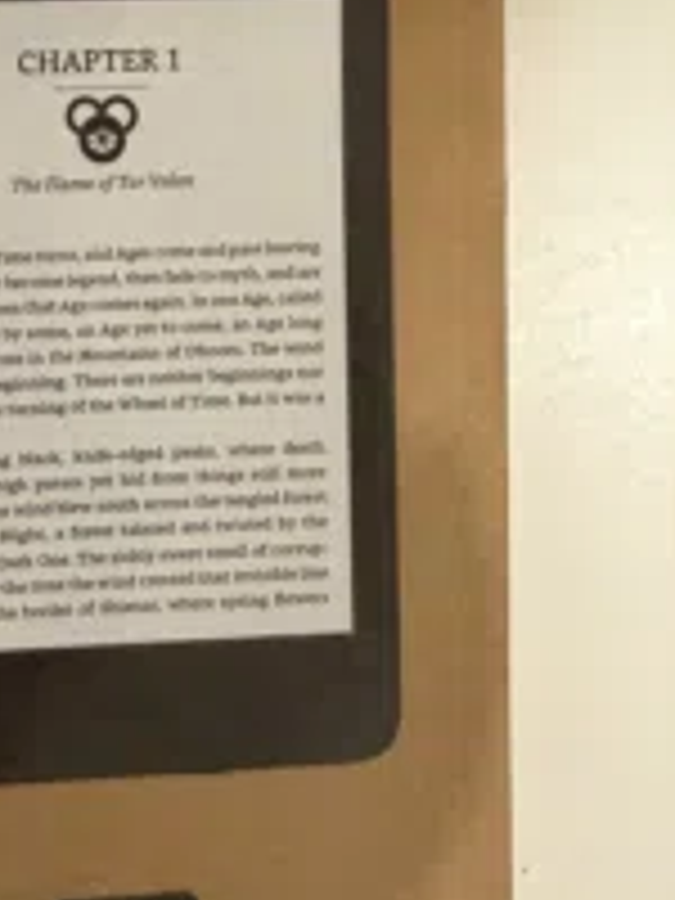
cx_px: 117
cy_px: 234
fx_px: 1248
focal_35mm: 48
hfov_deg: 29.4
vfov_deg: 38.7
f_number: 2.2
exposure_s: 1/50
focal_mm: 2.22
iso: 400
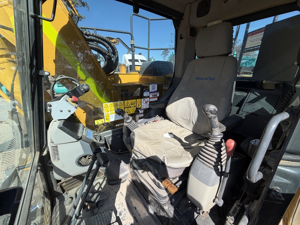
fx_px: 121
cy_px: 112
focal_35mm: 14
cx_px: 150
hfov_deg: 102.1
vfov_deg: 85.7
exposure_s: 1/502
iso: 40
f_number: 2.2
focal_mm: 2.22
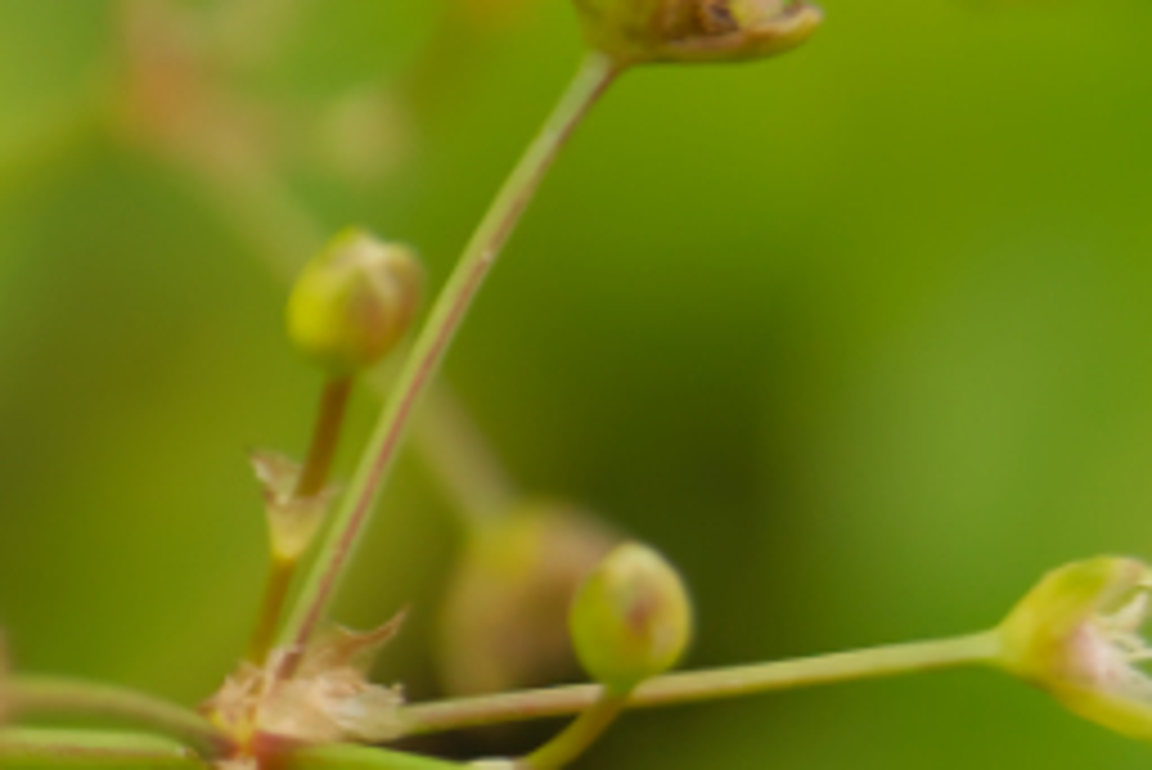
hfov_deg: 5.3
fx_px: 12369
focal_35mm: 386
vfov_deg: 3.6
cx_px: -806
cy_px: 365
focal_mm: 55
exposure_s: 1/500
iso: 400
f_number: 5.6
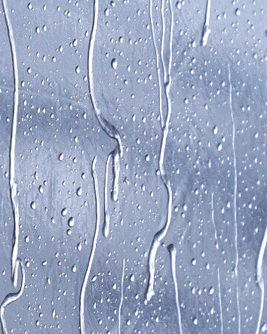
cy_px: 148
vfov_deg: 1.9
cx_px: 215
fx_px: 10058
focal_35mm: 1019
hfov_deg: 1.5
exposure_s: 1/250
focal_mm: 200
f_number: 6
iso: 100
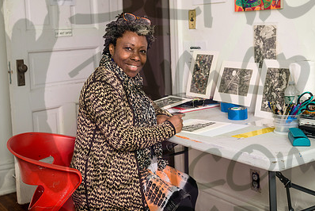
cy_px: 82
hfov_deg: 38.9
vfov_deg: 26.5
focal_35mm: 51
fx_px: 447
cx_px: 154
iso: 250
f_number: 4
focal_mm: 35
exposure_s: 1/200
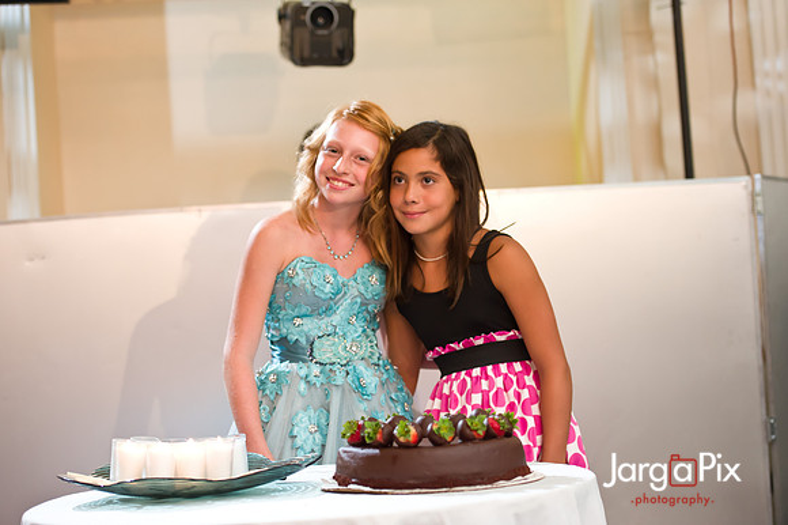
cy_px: 262
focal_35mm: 70
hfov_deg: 28.9
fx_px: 1531
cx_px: 394
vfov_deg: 19.4
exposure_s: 1/125
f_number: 3.2
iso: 1600
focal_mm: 70
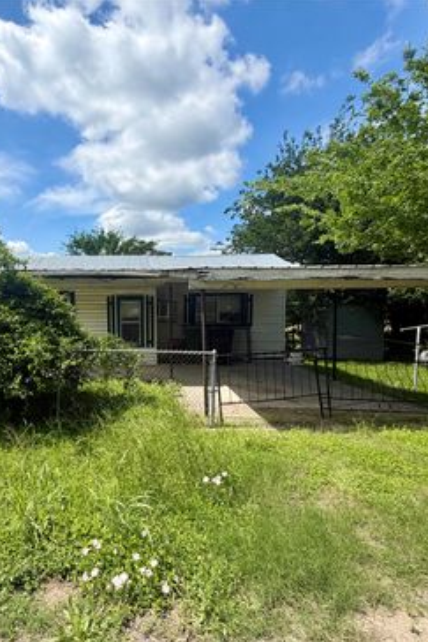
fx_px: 356
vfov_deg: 83.9
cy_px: 329
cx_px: 111
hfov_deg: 59.0
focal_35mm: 20
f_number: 2.2
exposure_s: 1/820
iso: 20
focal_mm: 2.22
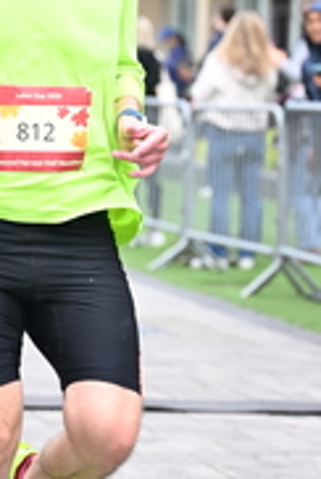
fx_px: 2811
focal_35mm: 211
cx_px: 59
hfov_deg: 6.5
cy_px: 126
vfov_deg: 9.7
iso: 1250
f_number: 2.8
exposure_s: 1/1250
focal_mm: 70
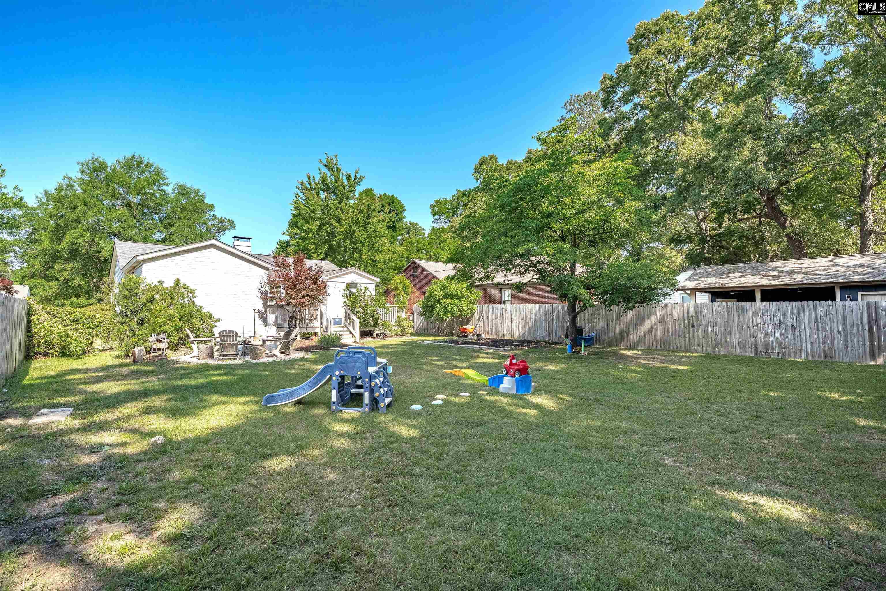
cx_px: 443
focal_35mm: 16
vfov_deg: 73.7
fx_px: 394
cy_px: 296
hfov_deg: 96.7
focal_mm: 16
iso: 500
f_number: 7.1
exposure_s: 1/8000
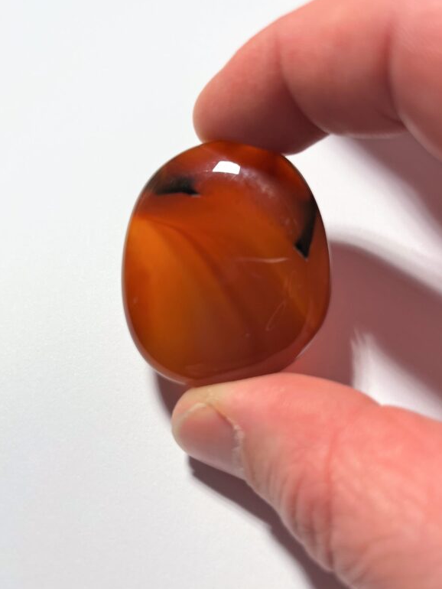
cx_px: 216
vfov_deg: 65.3
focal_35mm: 27
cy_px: 291
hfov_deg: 51.4
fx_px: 459
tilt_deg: -60.3
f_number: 1.6
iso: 40
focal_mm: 5.1
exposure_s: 1/100
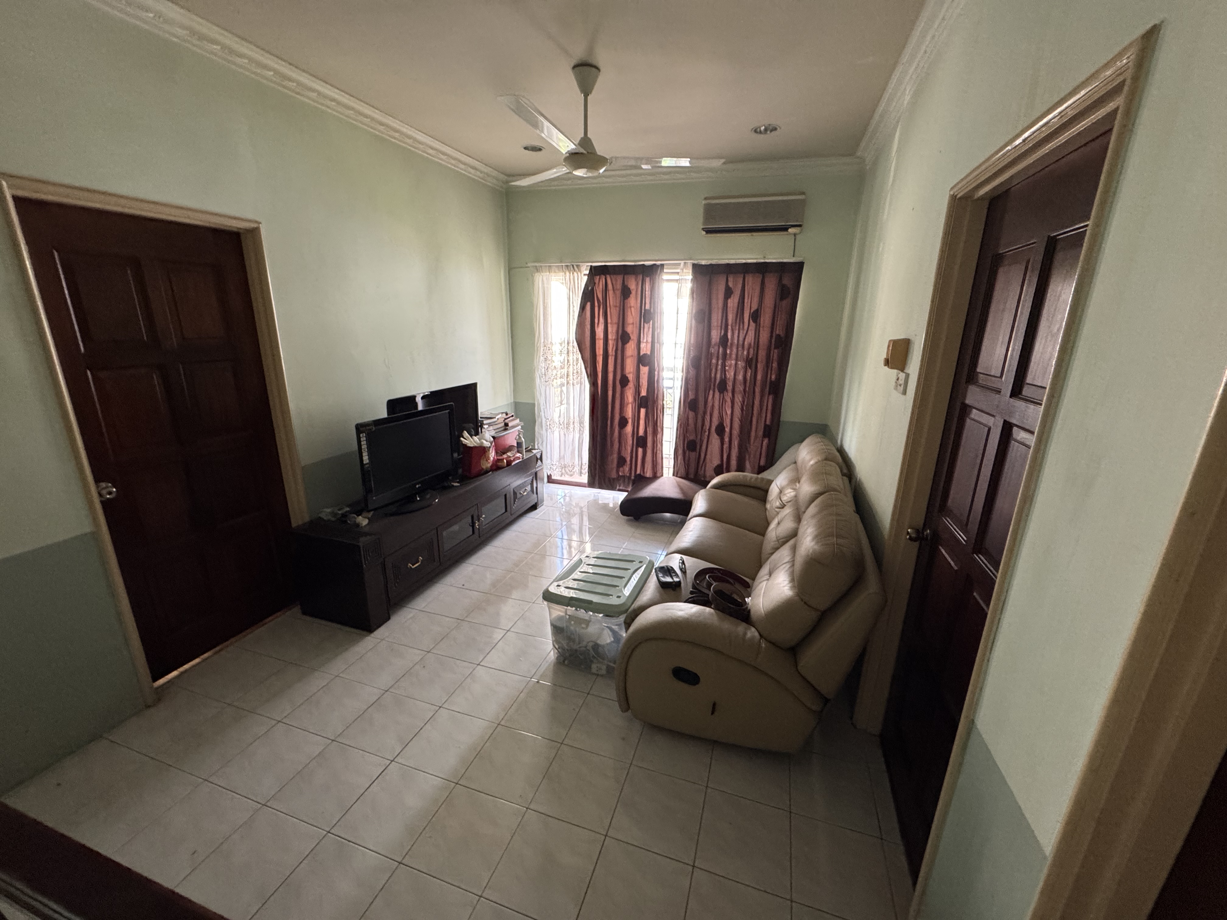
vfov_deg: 85.7
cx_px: 614
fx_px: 496
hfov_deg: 102.1
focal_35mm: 14
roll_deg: -0.5
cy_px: 460
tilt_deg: -14.5
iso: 400
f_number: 2.2
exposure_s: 1/60
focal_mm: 2.22
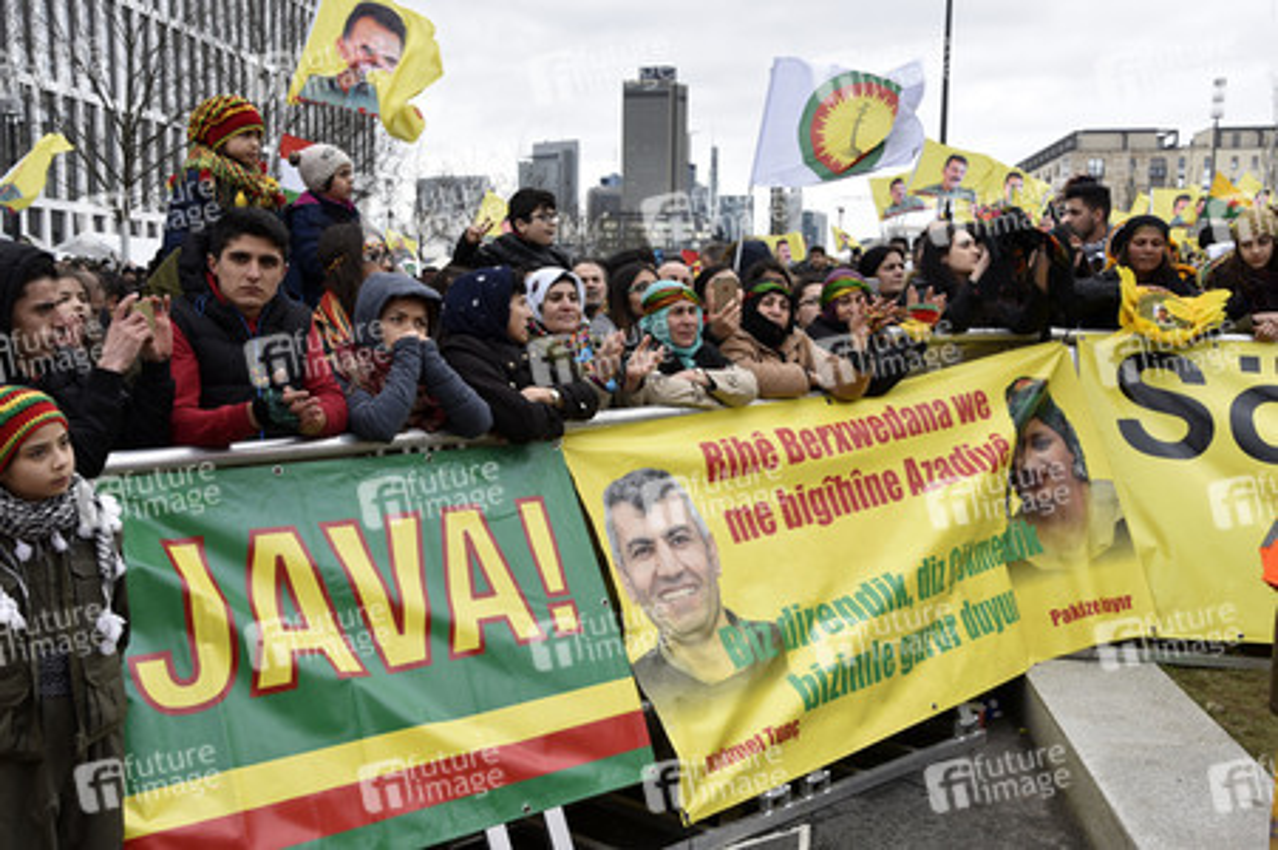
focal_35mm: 40
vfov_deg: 33.4
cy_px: 425
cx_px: 639
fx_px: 1419
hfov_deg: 48.5
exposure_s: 1/200
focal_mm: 40
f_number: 7.1
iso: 400
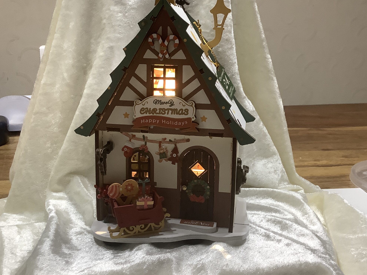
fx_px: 424
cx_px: 184
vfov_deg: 35.9
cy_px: 116
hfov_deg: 46.8
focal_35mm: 40
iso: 125
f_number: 2.4
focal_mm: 3.3
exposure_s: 1/60
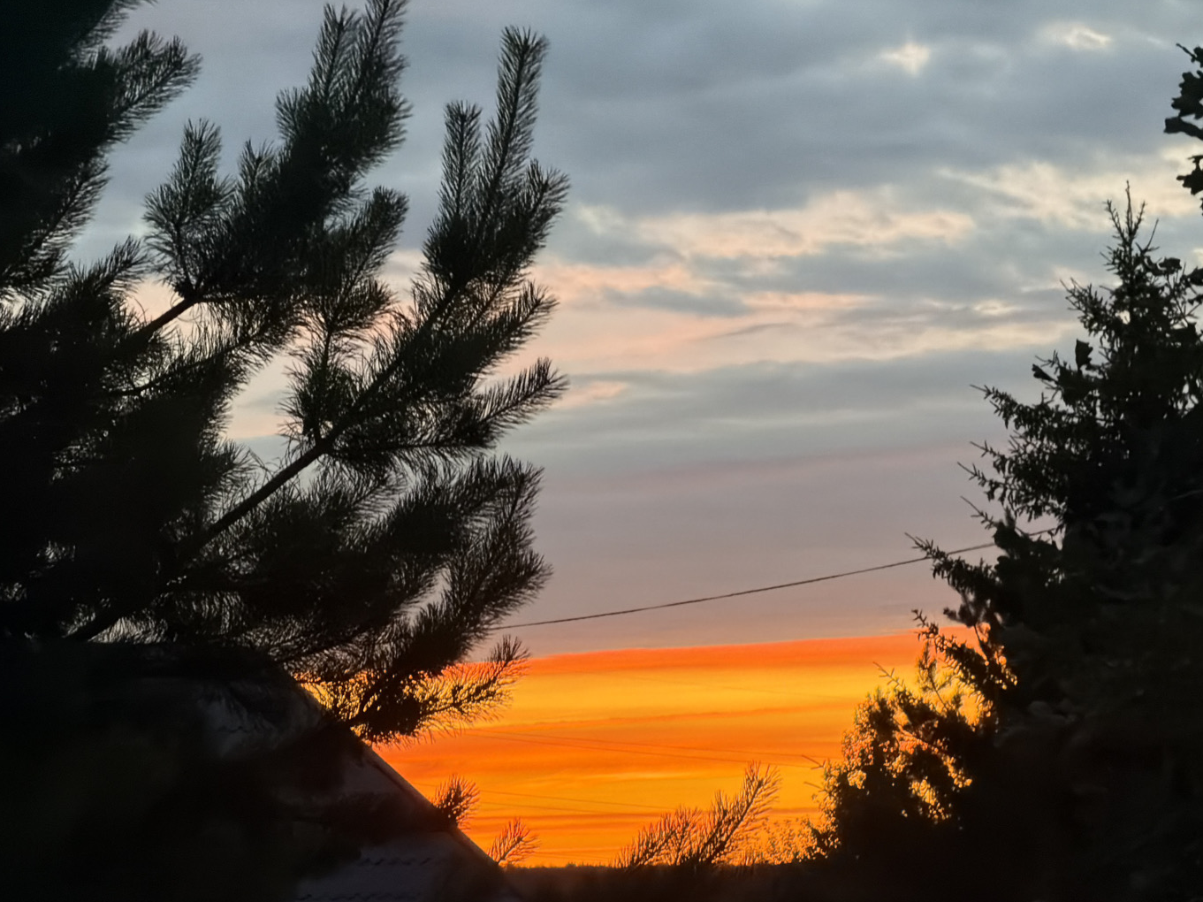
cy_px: 496
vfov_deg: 10.1
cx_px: 731
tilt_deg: +3.4
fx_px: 5107
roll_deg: +1.0
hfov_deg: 13.4
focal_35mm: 147
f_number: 2.8
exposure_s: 1/33
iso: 1250
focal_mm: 16.89
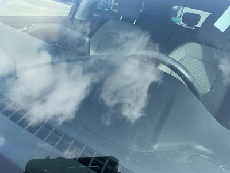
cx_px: 115
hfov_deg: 63.4
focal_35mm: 28
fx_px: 186
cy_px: 86
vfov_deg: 49.7
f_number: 1.8
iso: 25
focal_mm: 3
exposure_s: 1/312
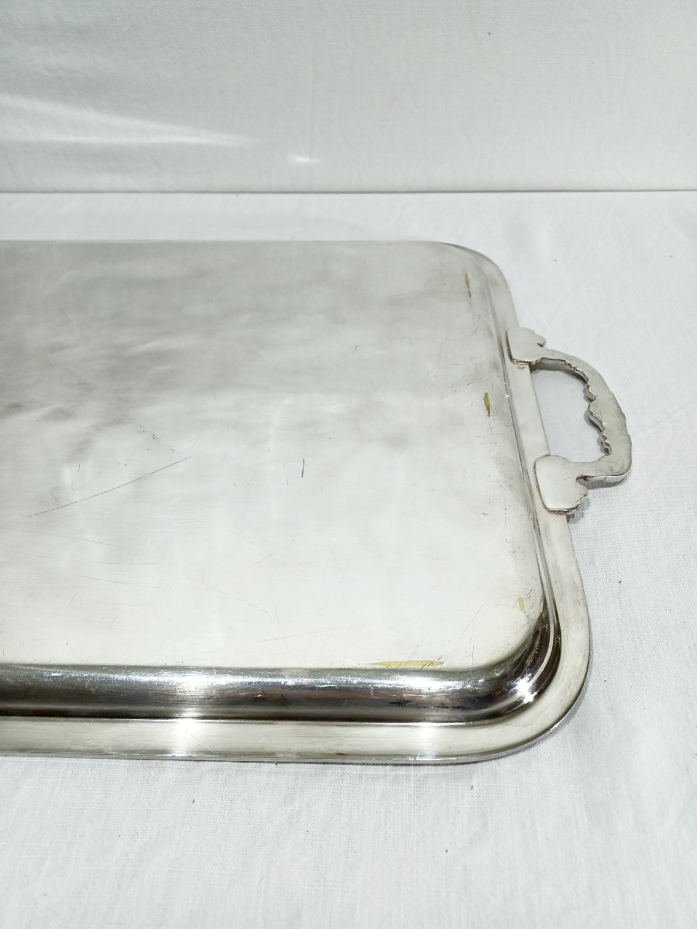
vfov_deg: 69.4
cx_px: 348
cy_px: 464
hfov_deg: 54.9
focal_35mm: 25
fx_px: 671
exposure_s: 1/50
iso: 50
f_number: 1.8
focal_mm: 4.6
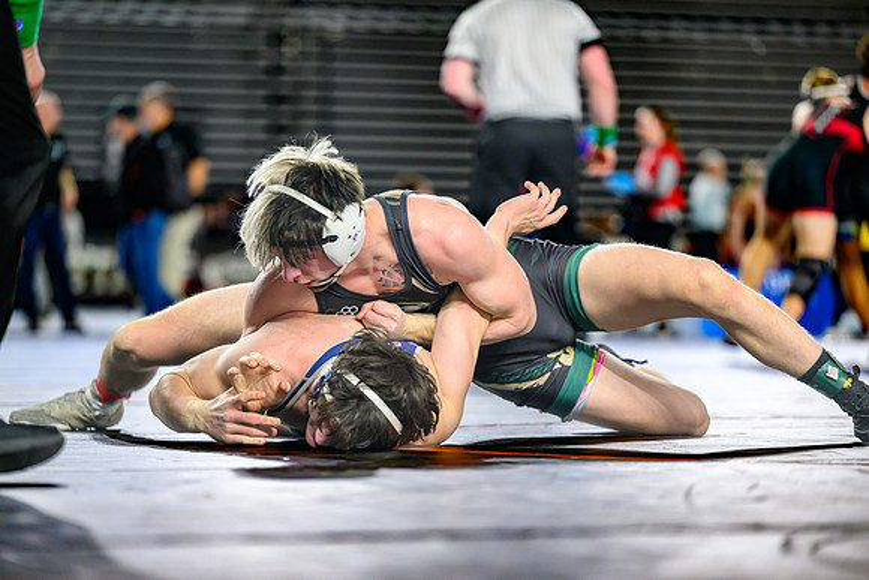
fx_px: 3622
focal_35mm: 150
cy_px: 290
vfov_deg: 9.2
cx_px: 434
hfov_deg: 13.7
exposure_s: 1/800
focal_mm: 150
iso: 2500
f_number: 2.8
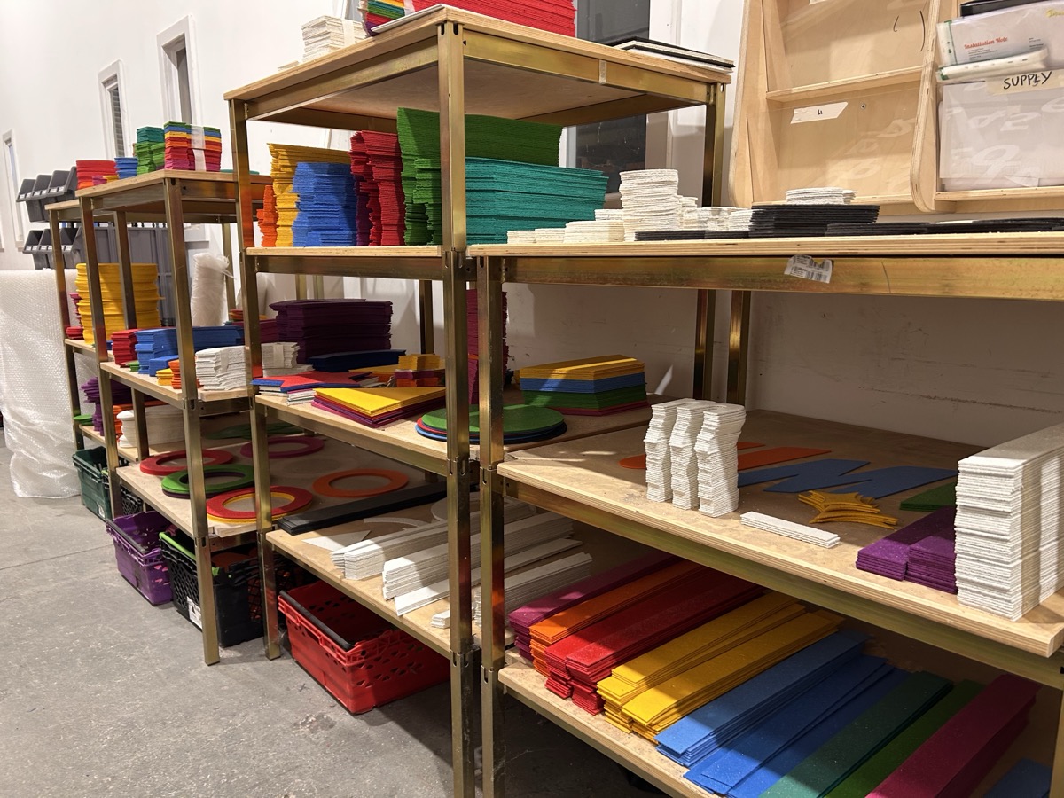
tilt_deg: -9.1
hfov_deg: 67.3
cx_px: 532
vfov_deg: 53.1
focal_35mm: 26
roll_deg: +0.6
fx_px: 799
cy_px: 399
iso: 125
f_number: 1.5
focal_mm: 5.7
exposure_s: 1/50
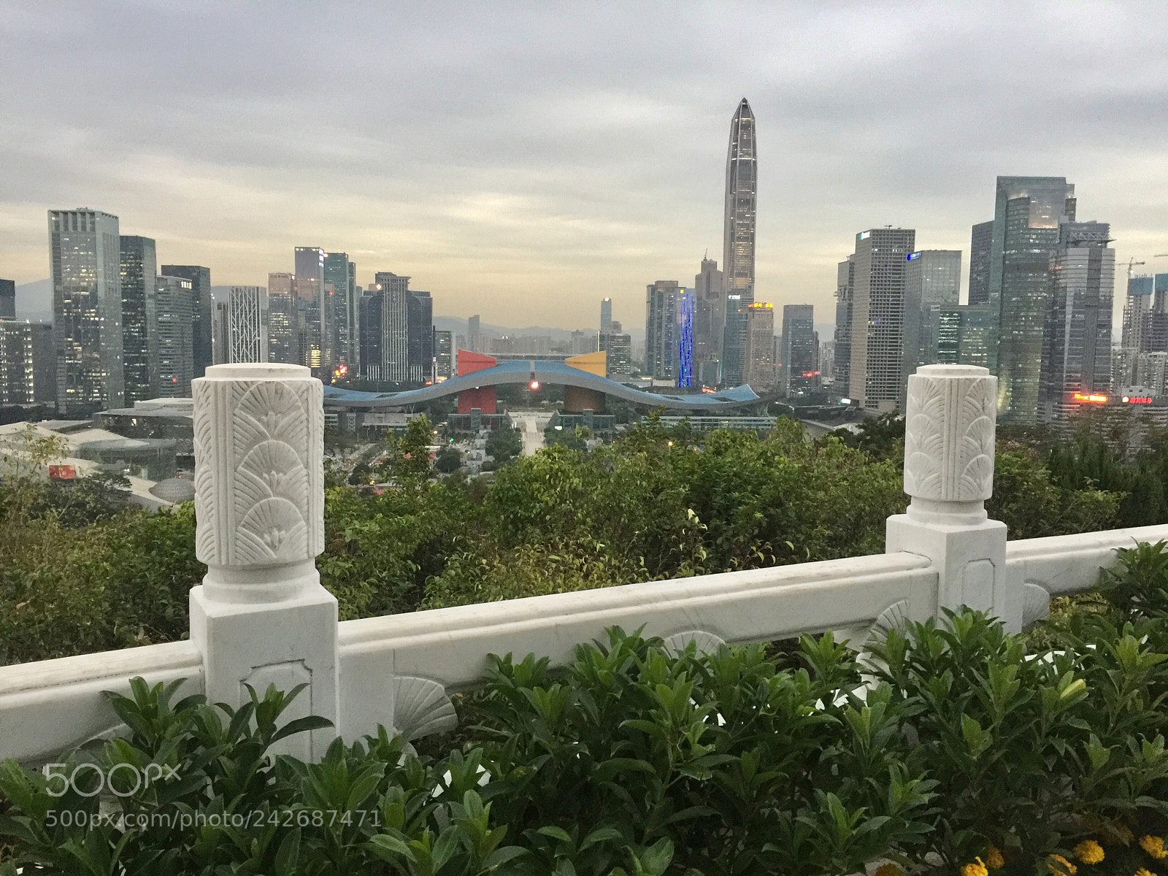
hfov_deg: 61.7
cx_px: 584
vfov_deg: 48.2
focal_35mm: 29
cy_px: 438
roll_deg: -1.3
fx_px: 979
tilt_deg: -6.0
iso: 160
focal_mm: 4.15
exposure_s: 1/17
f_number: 2.2
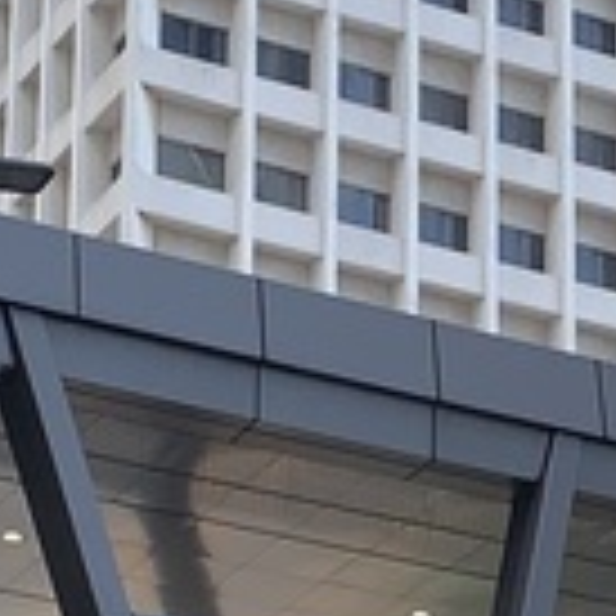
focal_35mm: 134
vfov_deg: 12.8
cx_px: 549
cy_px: 643
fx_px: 2698
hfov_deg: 12.9
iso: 25
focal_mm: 4.25
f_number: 1.8
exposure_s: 1/1001
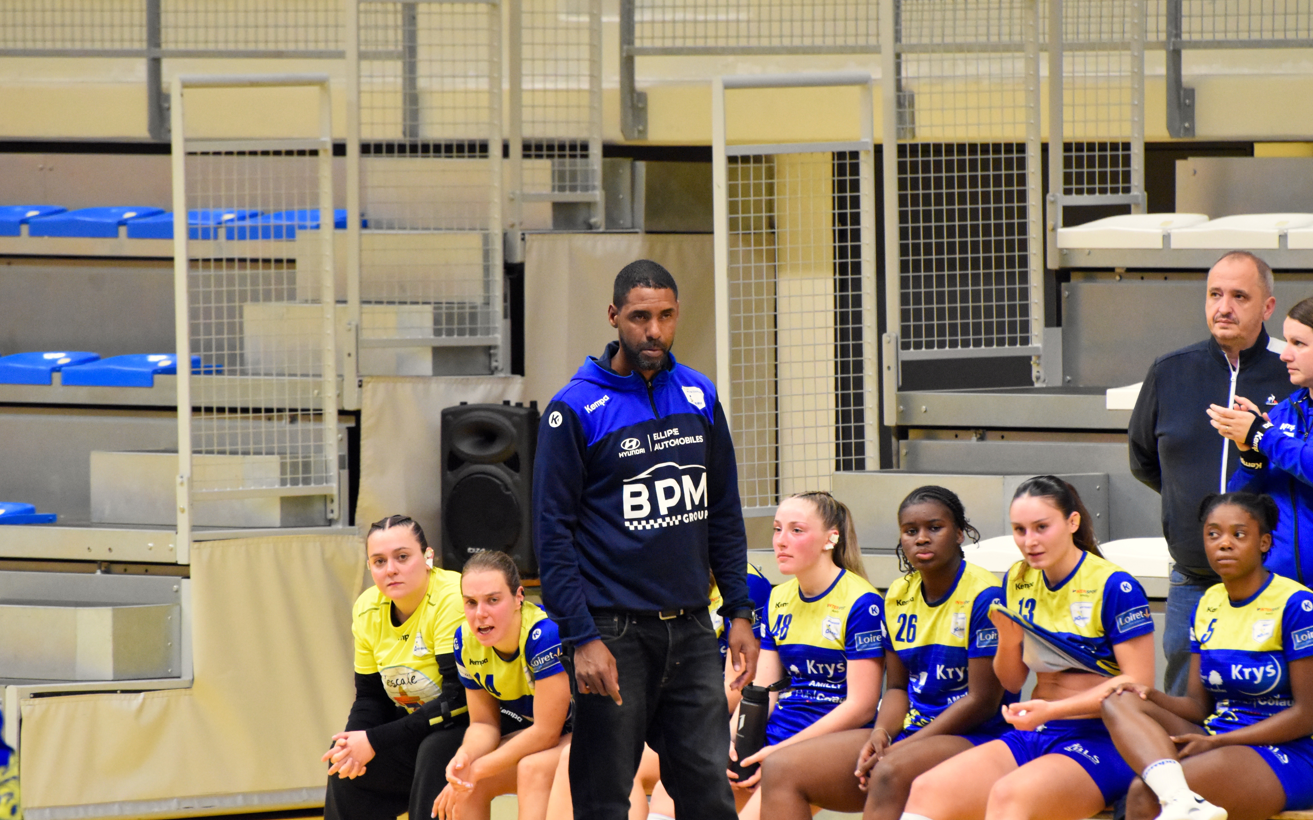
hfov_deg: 5.7
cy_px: 392
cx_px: 657
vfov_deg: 3.6
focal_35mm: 368
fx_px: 13169
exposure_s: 1/125
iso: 5000
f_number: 5.6
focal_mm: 240
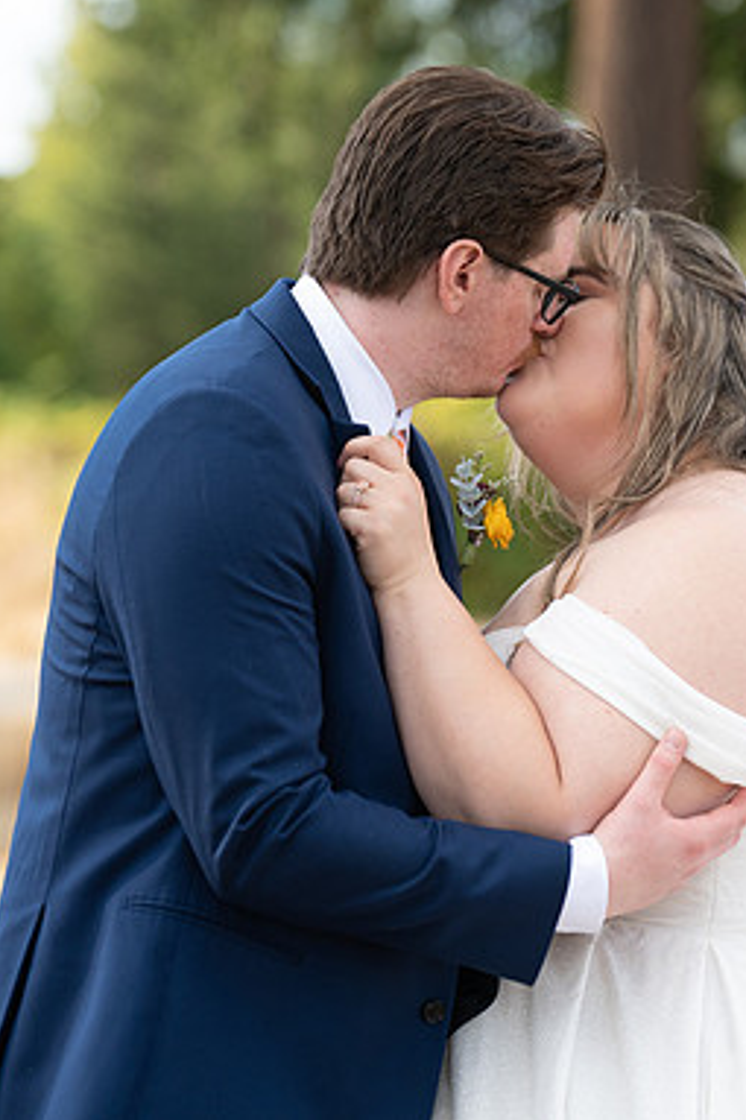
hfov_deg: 8.8
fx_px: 4853
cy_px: 557
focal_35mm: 156
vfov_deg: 13.2
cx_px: 585
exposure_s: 1/1600
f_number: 2.8
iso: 400
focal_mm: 103
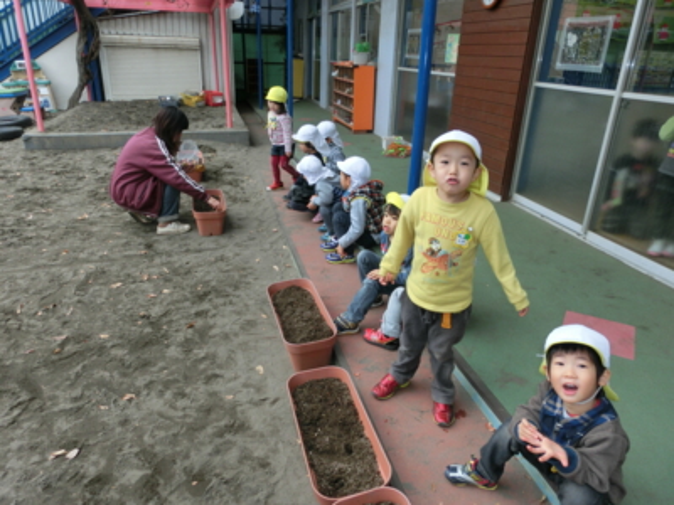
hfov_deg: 71.6
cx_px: 337
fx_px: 467
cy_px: 252
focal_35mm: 24
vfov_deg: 56.8
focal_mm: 4.24
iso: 80
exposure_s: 1/125
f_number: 3
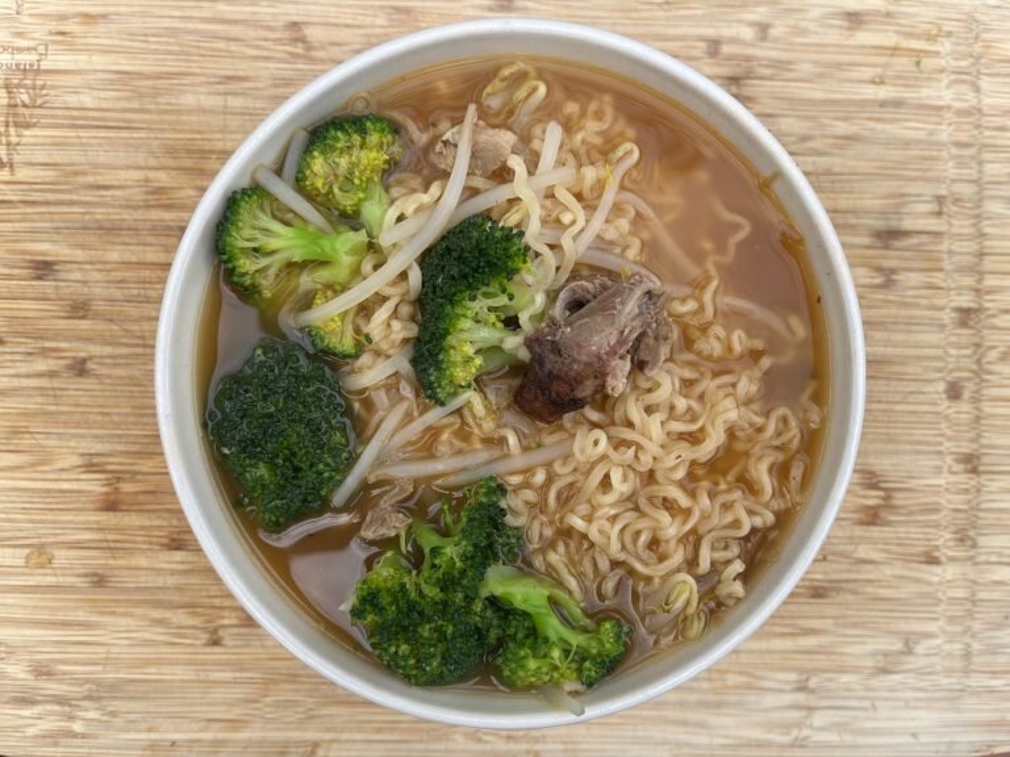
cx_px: 505
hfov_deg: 67.3
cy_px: 378
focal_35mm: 26
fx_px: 759
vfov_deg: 53.1
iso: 50
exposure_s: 1/878
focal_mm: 5.1
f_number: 1.6
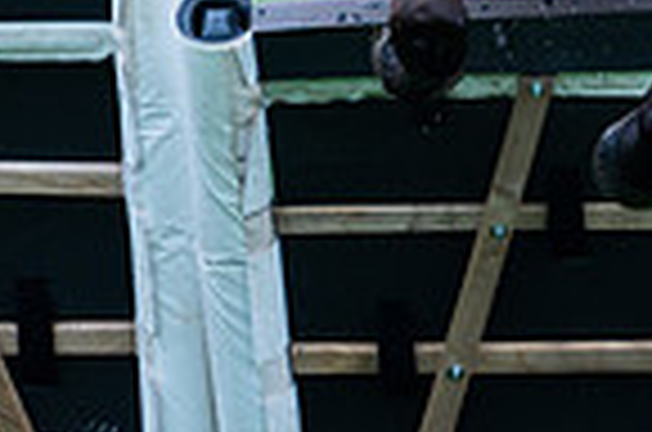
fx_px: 16879
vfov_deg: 1.5
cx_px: 614
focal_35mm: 934
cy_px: -468
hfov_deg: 2.2
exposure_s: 1/1600
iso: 500
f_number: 4
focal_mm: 210
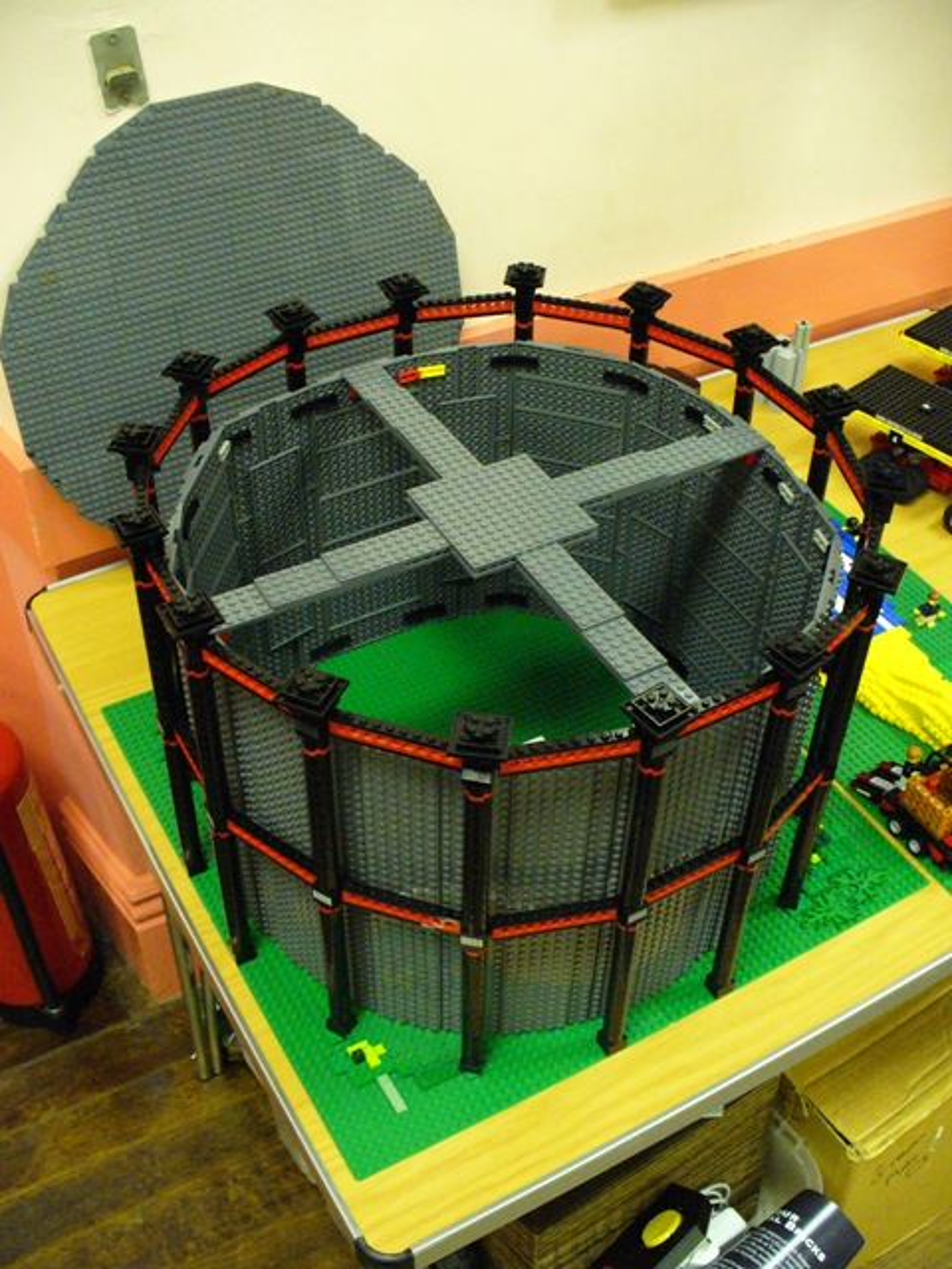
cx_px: 476
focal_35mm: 37
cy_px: 634
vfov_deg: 50.1
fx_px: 1357
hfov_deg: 38.7
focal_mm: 6.1
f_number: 2.8
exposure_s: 1/20
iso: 400
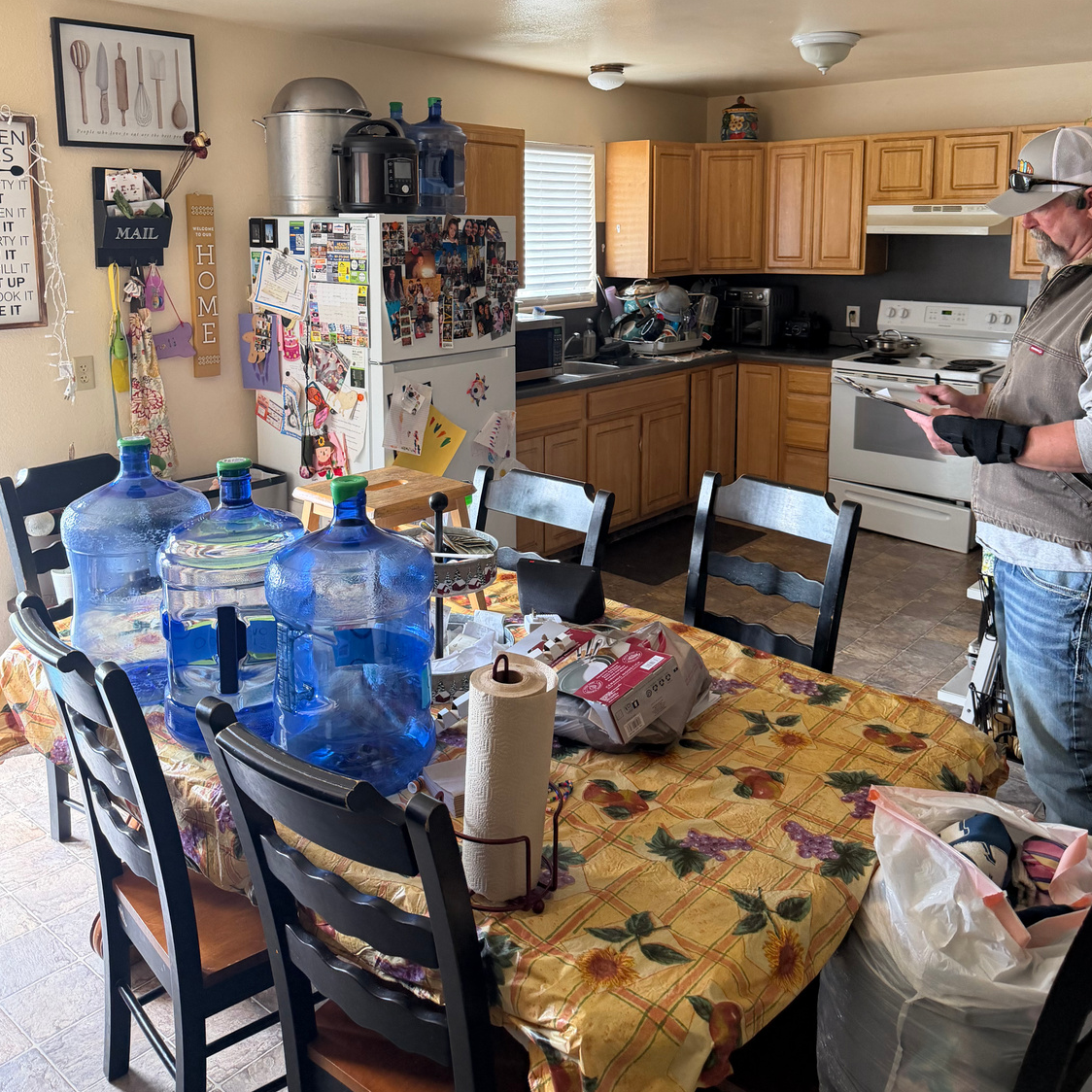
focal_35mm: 29
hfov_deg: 55.6
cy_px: 375
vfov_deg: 54.6
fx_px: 1035
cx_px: 542
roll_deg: -0.2
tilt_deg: -7.1
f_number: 1.78
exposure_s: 1/60
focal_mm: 6.76
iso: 250
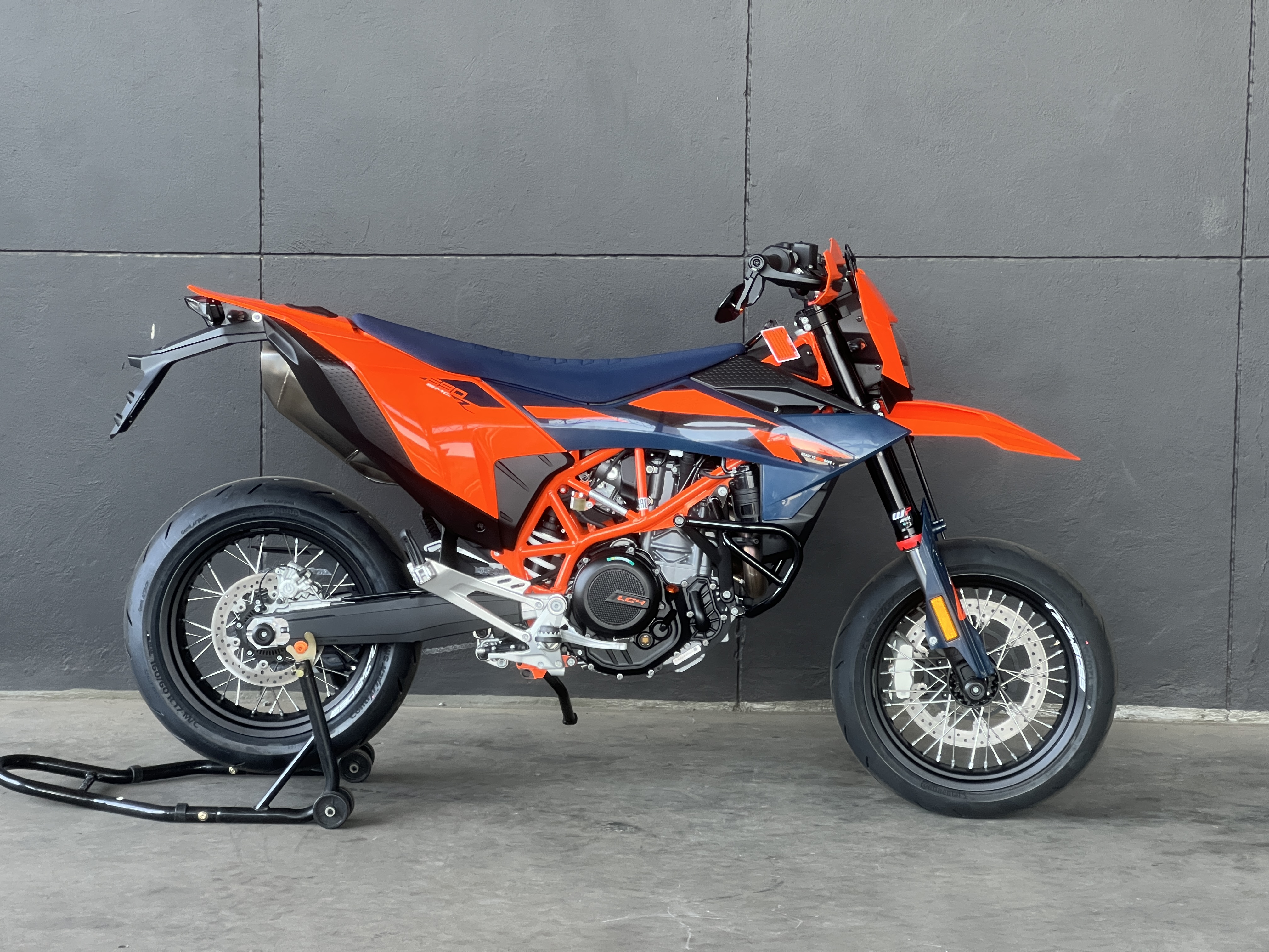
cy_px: 476
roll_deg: -0.9
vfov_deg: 19.1
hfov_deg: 25.3
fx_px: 2823
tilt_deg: -6.8
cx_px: 634
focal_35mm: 77
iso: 125
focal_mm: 9
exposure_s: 1/99
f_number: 2.8
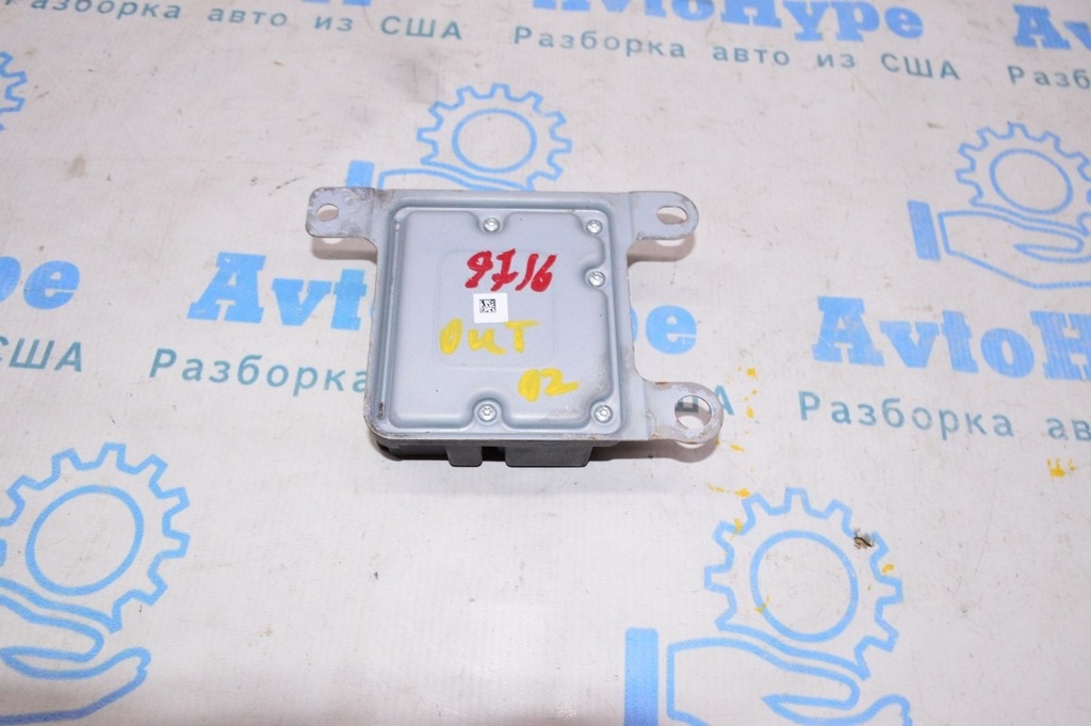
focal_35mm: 27
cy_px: 363
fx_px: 818
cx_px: 546
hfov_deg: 67.4
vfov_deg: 47.9
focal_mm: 18
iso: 1600
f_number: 8
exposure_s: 1/160
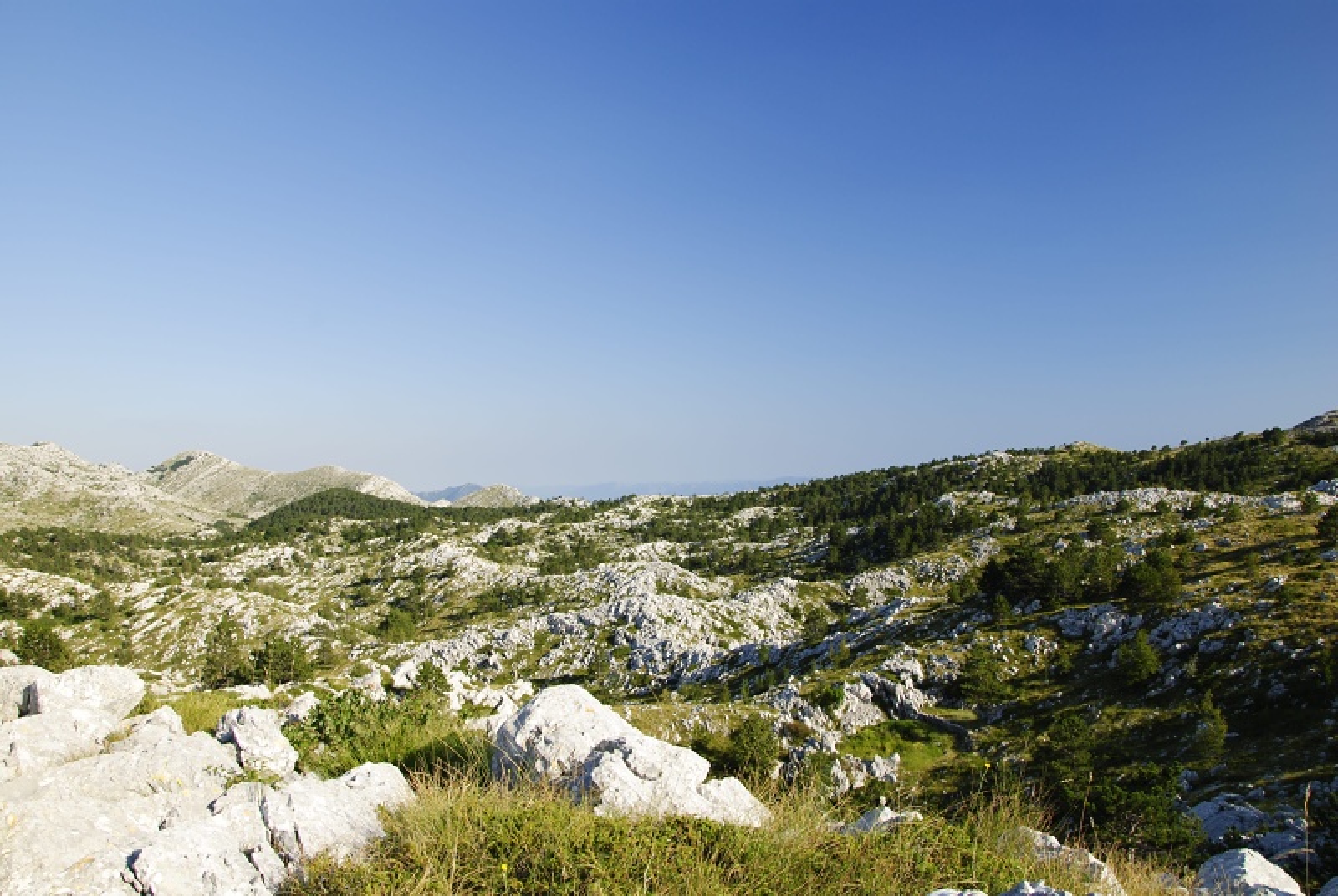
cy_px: 448
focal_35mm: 27
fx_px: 1005
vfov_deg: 48.1
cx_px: 669
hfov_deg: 67.3
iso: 100
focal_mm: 18
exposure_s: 1/80
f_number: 9
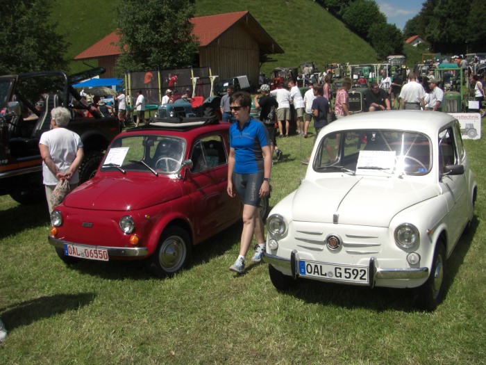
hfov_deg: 49.0
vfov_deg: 37.7
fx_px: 534
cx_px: 243
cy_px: 182
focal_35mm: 38
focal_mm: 6.3
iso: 64
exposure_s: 1/640
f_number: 4.6
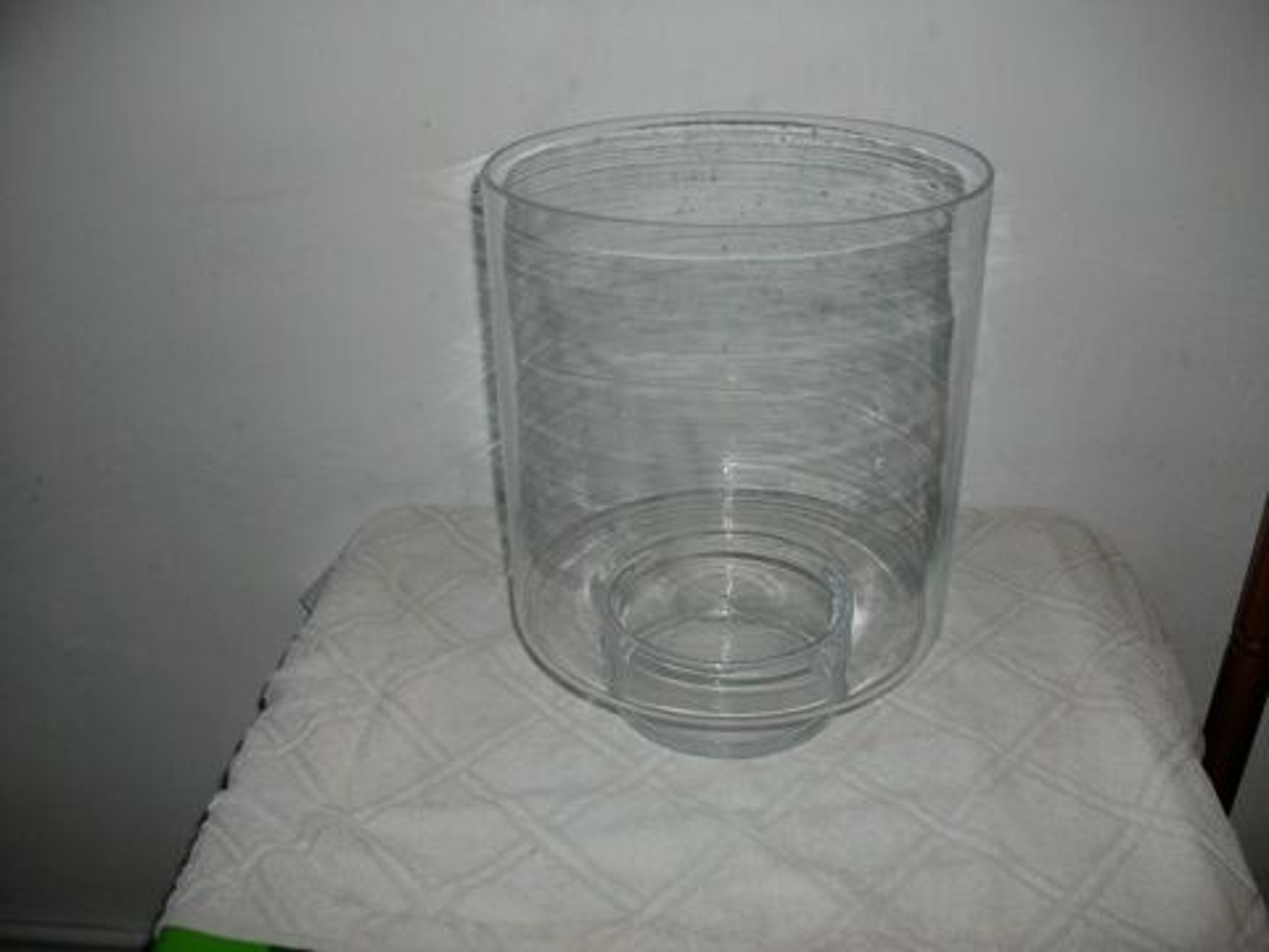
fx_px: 1173
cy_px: 476
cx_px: 634
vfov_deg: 44.2
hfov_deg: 56.8
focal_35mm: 32
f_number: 2.9
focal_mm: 5.7
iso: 125
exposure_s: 1/125
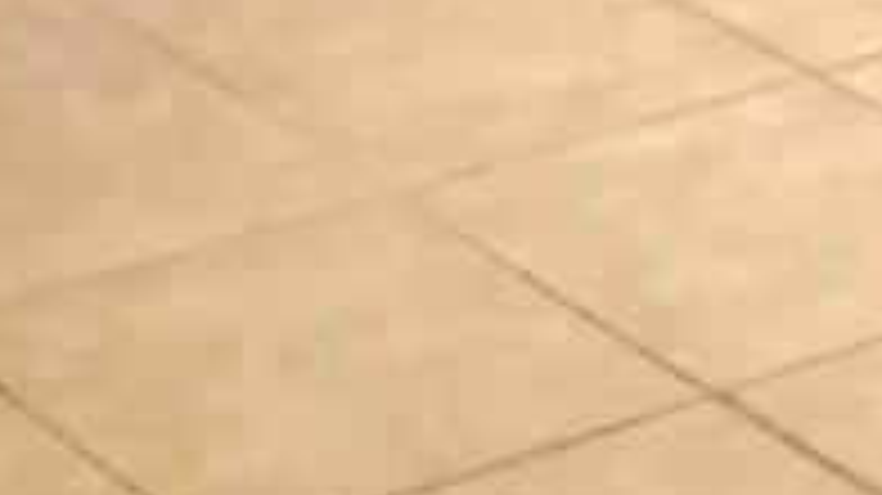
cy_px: -1584
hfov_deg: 9.3
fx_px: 5423
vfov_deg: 4.7
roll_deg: +0.6
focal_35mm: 232
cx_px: 531
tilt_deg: -5.6
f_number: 2.2
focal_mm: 4.15
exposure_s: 1/30
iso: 250
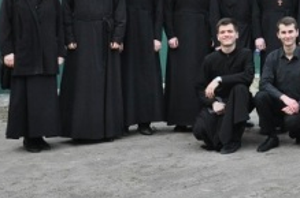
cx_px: 279
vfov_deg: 15.0
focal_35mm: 89
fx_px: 740
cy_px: -3
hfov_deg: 22.3
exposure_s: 1/250
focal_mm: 26
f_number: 16
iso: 1000
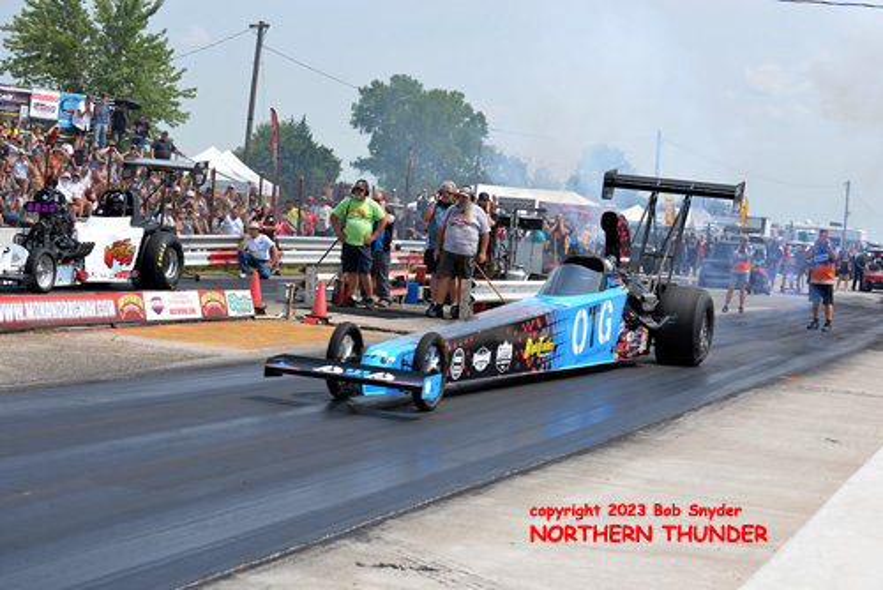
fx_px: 1718
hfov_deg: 28.8
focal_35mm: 70
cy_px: 295
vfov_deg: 19.5
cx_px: 442
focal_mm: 70
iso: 200
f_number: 8
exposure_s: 1/500
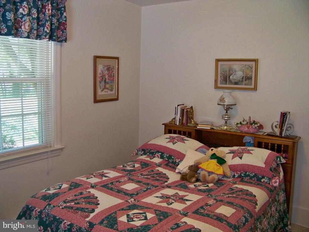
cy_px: 116
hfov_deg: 55.4
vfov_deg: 42.9
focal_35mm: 33
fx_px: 295
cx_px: 154
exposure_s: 1/30
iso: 200
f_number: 2.8
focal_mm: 5.85
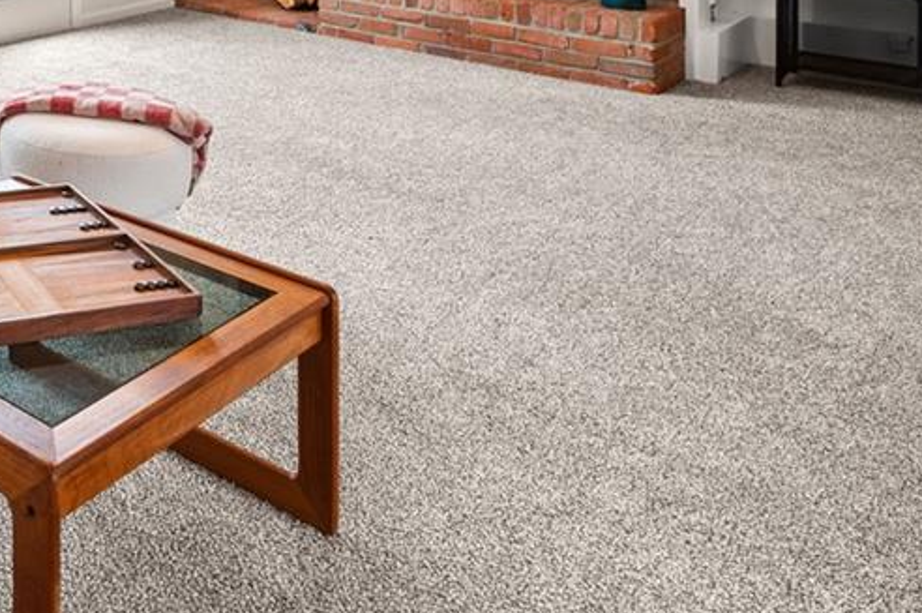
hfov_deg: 40.7
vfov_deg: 28.0
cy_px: -192
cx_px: -73
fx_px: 998
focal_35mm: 39
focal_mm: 12
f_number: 11
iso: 400
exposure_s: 1/1.67
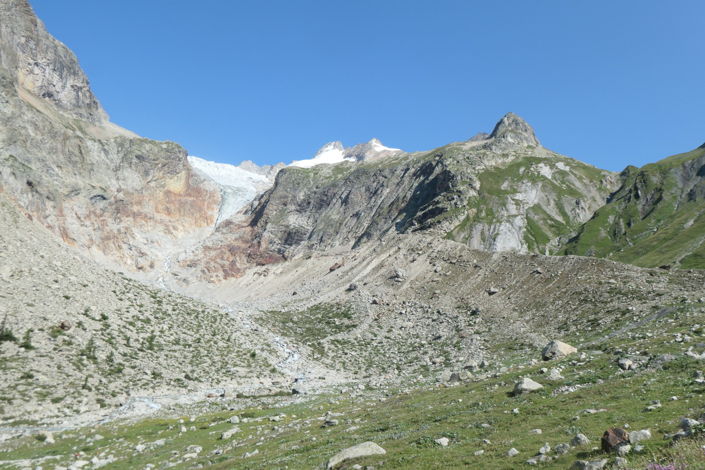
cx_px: 352
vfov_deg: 43.6
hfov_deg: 61.9
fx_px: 587
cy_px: 235
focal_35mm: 30
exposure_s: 1/1000
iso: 200
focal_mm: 10.9
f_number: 5
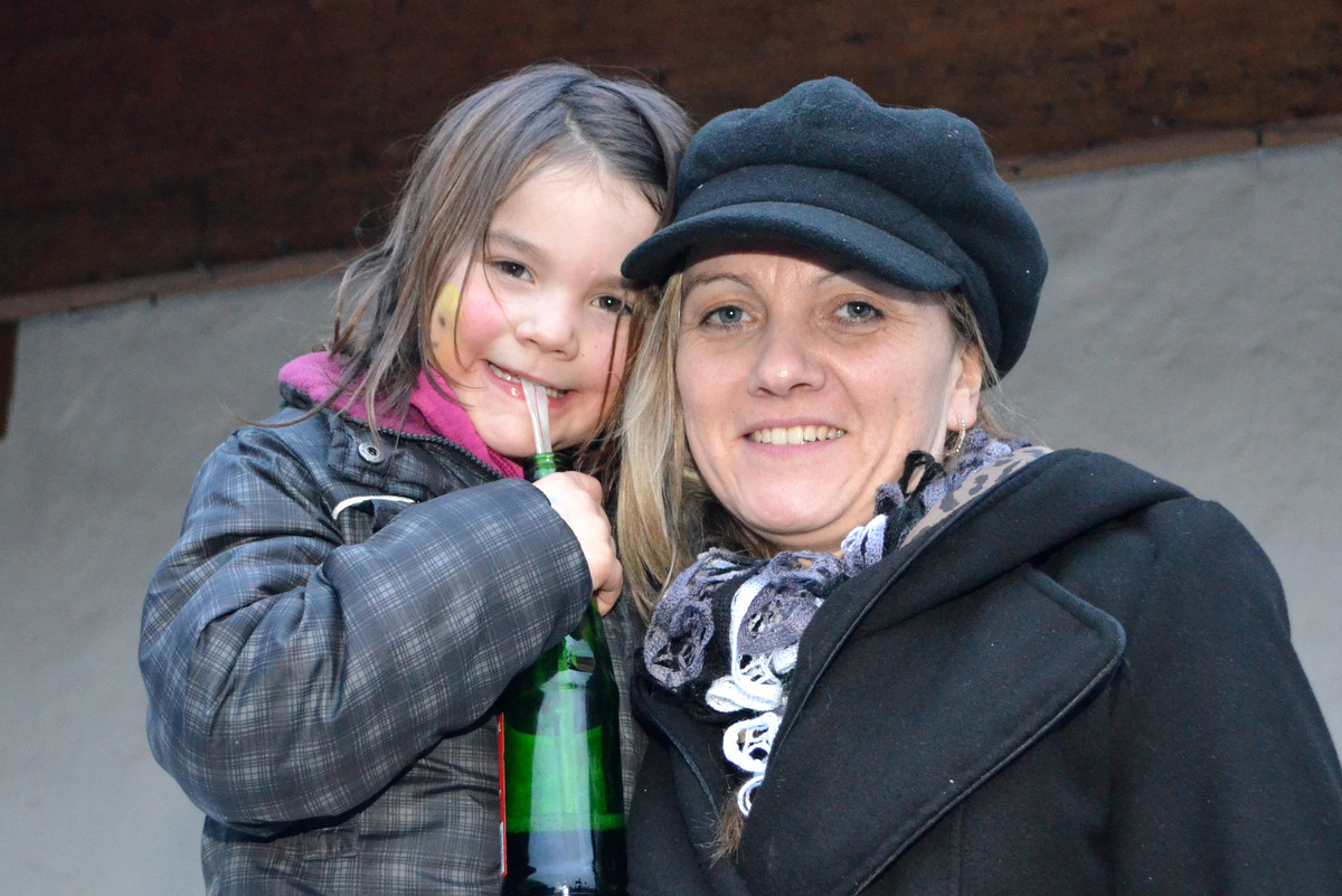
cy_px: 448
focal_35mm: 42
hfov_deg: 46.4
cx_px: 671
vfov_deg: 31.9
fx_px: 1566
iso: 3200
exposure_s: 1/60
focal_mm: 28
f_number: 4.5
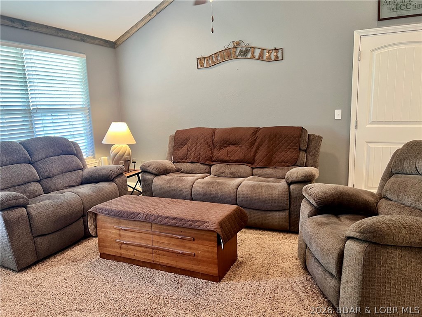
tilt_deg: -9.6
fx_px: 317
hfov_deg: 67.3
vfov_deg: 53.1
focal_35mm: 26
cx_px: 211
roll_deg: +2.6
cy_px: 158
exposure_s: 1/60
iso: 200
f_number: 1.5
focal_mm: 5.7
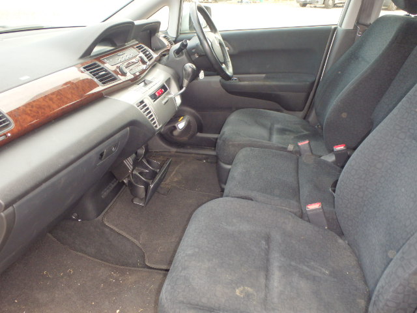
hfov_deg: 60.0
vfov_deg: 46.8
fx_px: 361
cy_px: 156
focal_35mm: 30
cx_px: 208
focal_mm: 5.4
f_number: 4.1
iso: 200
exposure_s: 1/60
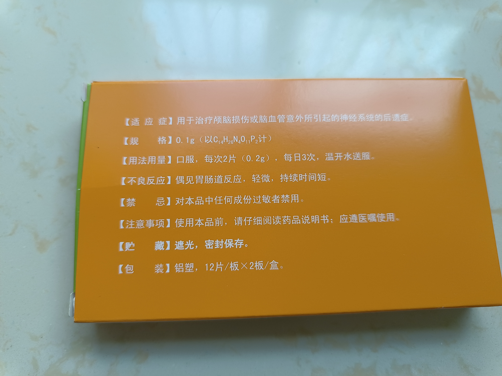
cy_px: 188
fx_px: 334
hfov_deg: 73.9
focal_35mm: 23
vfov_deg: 58.9
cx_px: 251
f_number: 1.88
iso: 887
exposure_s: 1/50
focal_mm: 5.59
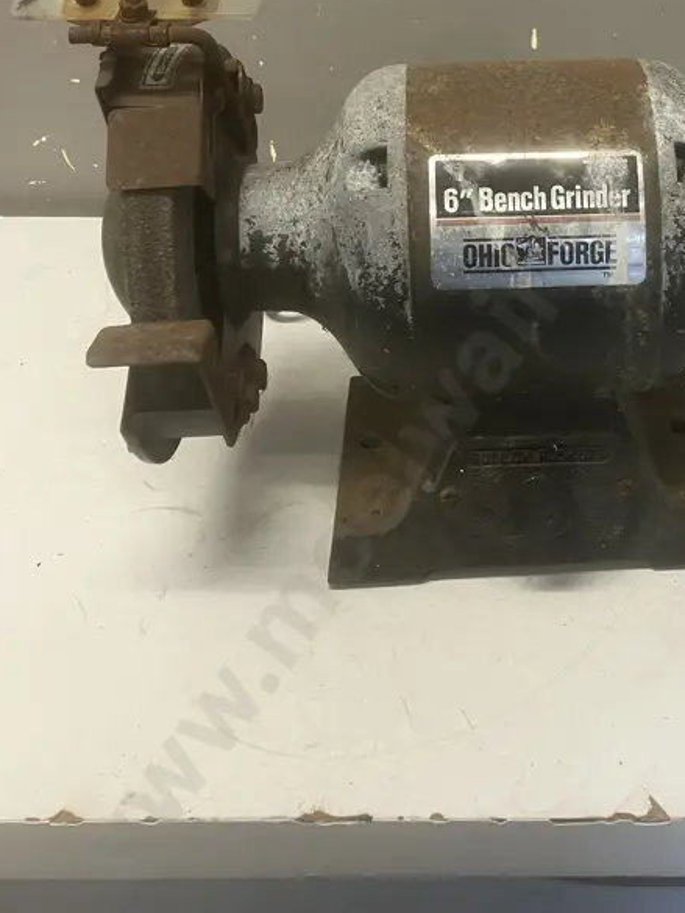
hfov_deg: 28.9
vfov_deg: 38.1
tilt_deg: -24.0
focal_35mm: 49
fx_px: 1292
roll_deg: -1.4
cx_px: 566
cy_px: 253
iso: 64
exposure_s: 1/50
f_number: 1.8
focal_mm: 3.99
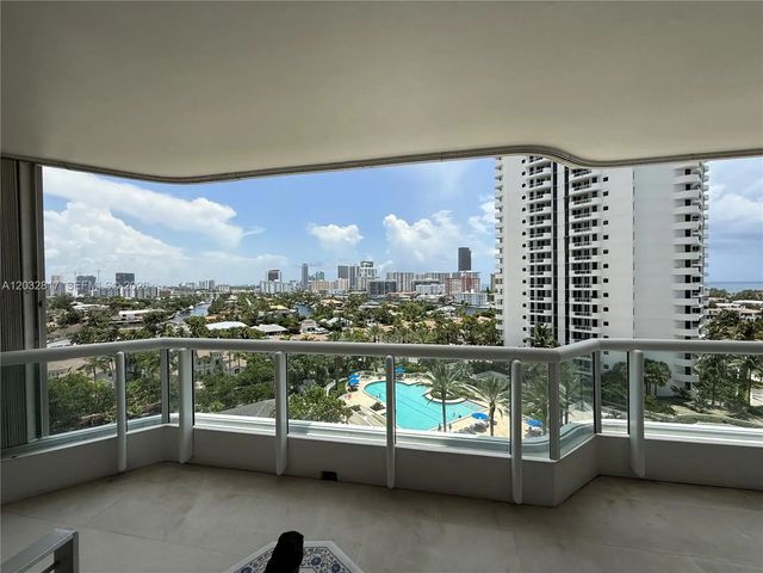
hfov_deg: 102.1
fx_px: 309
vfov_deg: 85.7
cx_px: 382
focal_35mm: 14
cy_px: 286
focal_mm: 2.22
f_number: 2.2
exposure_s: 1/3125
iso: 50
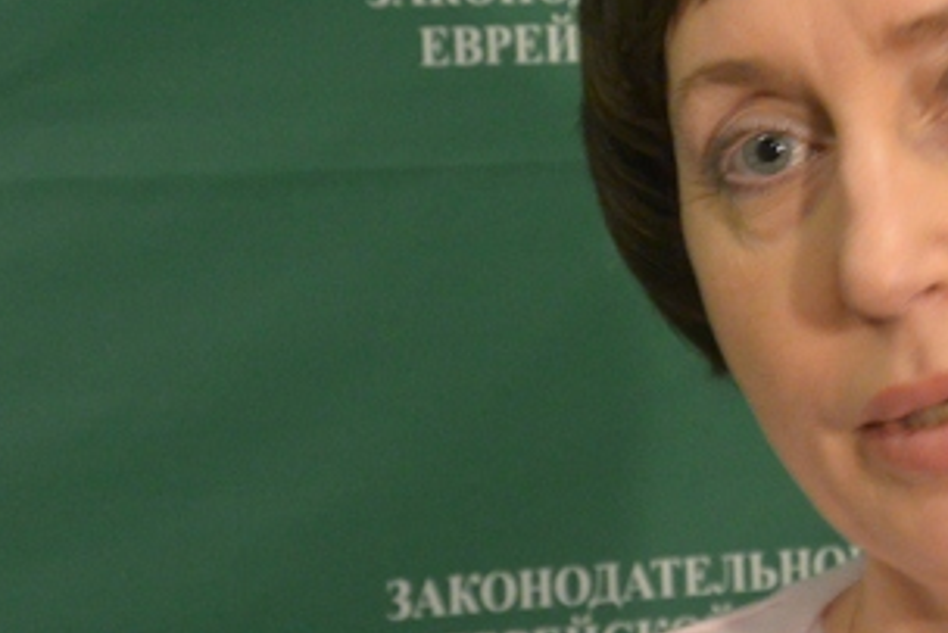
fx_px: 5137
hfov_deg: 10.5
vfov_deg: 7.0
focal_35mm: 195
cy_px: 106
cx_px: 873
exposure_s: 1/15
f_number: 5.6
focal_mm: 27.5
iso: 800
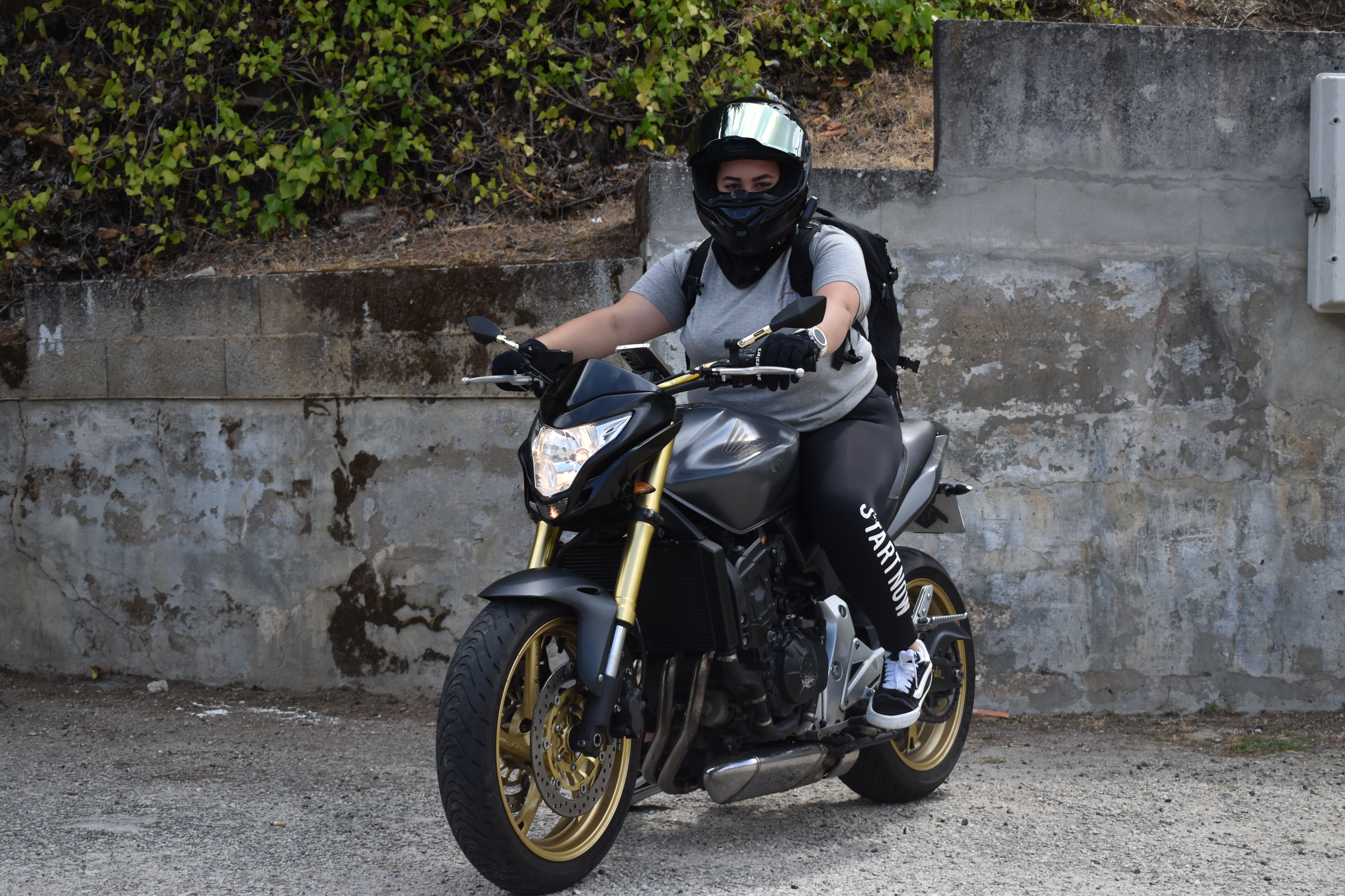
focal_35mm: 60
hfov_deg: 33.4
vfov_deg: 22.6
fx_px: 2241
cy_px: 448
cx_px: 672
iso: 400
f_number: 4.8
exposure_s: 1/1000
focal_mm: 40
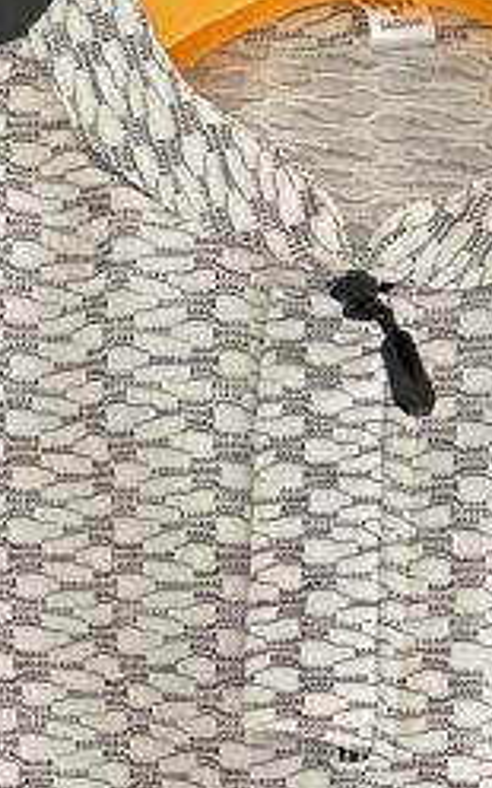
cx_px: 387
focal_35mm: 89
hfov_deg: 14.6
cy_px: 896
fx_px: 1909
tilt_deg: -88.5
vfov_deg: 21.9
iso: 320
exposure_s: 1/60
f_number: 1.6
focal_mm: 4.2
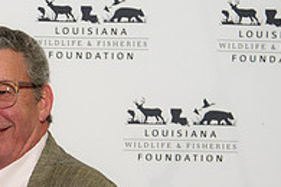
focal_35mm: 143
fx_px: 1116
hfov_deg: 14.0
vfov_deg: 9.5
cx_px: -39
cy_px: 219
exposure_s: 1/125
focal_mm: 48
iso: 800
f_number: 3.5
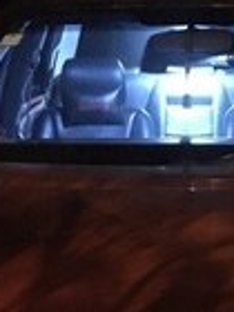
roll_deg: +1.3
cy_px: 388
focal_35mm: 103
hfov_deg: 14.3
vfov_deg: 18.0
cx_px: 169
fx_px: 928
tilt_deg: -20.4
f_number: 2.2
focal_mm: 4.15
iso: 2000
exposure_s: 1/17
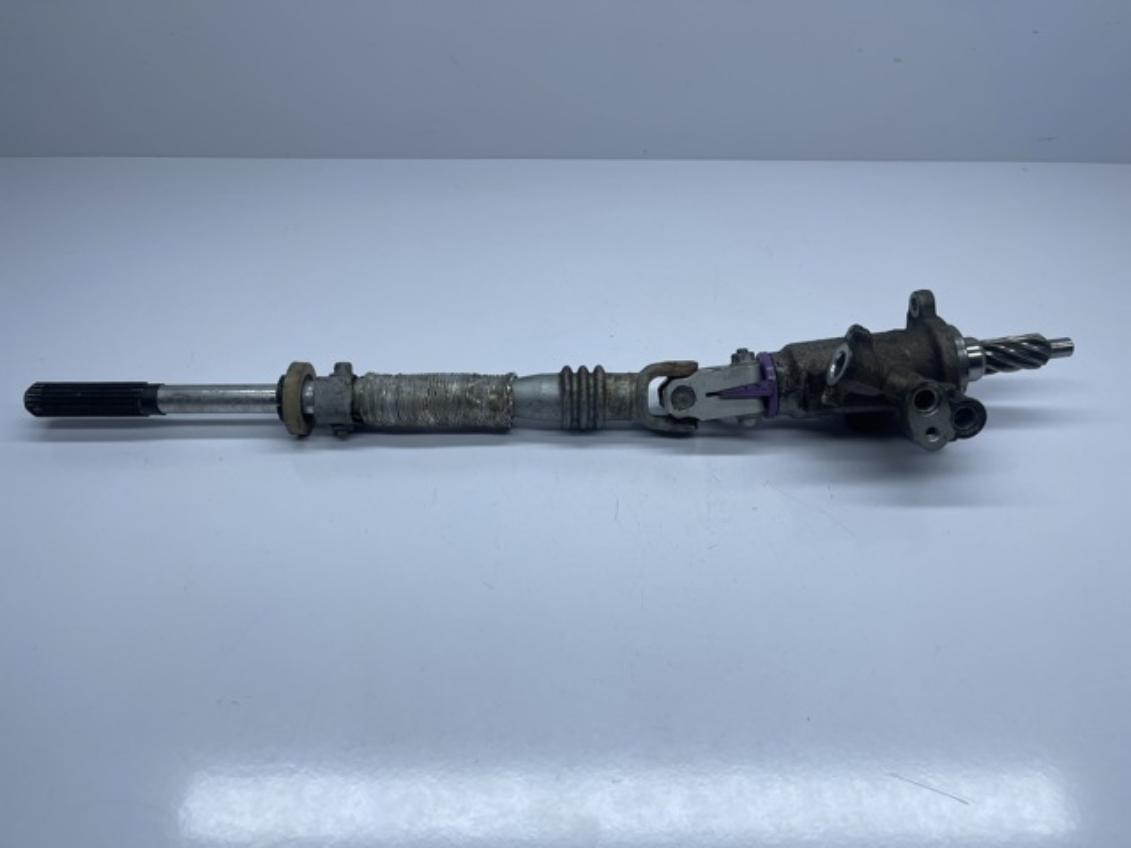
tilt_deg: -42.1
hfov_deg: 69.4
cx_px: 566
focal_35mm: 25
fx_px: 817
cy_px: 424
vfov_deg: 54.9
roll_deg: +0.3
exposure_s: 1/1976
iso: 32
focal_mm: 5.1
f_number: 1.6
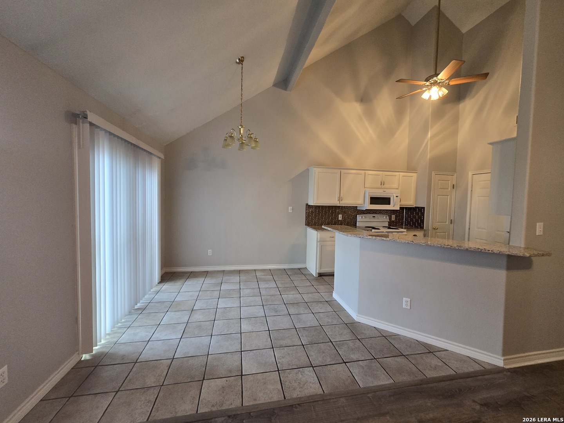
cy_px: 212
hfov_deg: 106.2
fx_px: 212
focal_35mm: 13
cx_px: 282
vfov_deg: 89.9
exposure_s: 1/60
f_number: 2.2
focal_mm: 2.2
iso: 400
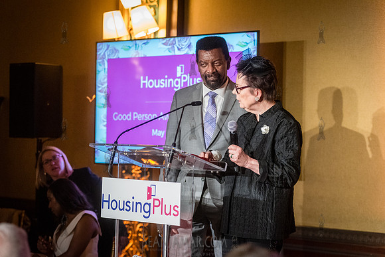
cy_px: 128
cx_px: 192
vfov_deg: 13.0
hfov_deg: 19.5
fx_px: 1123
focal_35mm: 105
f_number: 3.5
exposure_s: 1/200
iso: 6400
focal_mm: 105
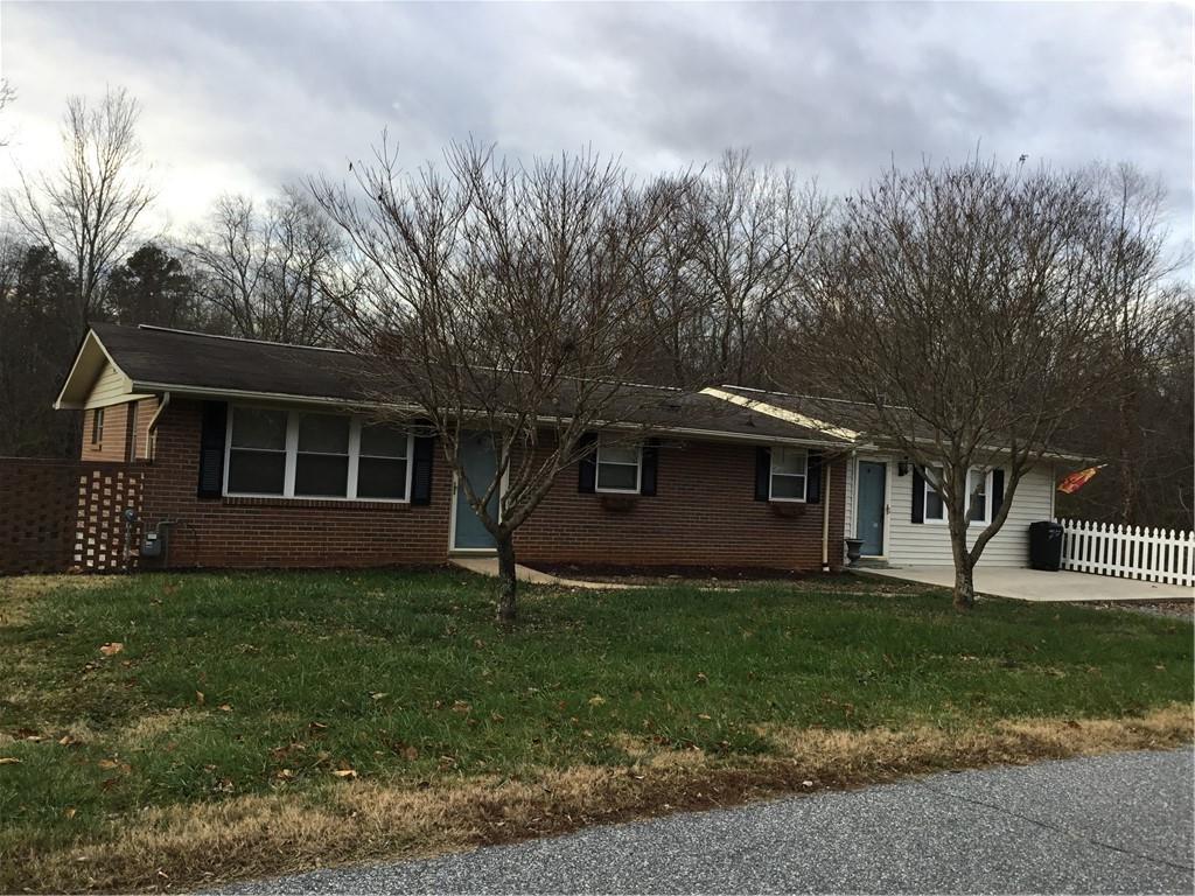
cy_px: 448
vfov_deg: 45.4
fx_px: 1070
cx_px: 598
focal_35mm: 31
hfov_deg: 58.4
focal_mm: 3.3
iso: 25
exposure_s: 1/156
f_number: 2.4
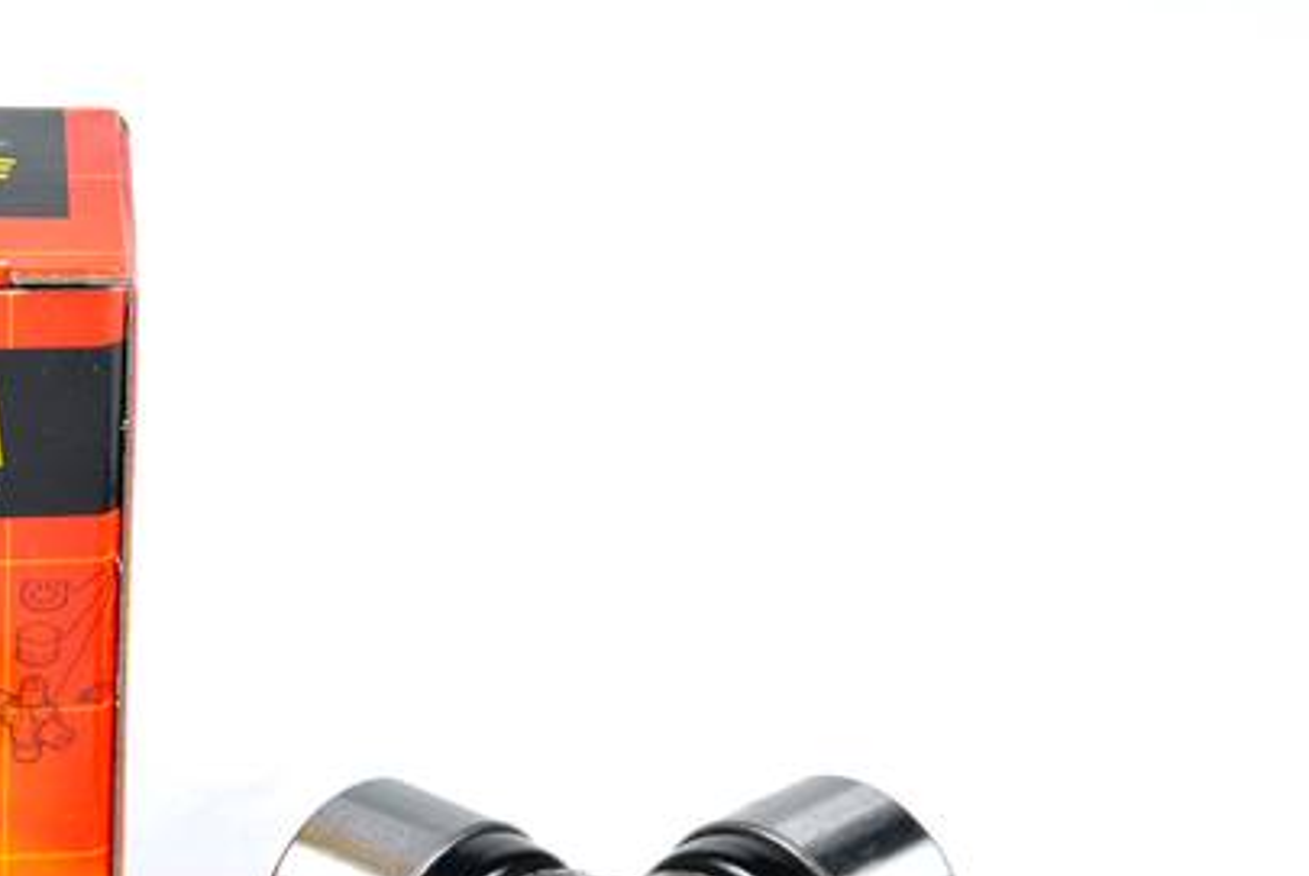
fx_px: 11320
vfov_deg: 4.4
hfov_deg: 6.6
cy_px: 776
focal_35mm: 311
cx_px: 42
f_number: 10
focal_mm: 105
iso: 200
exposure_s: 1/200
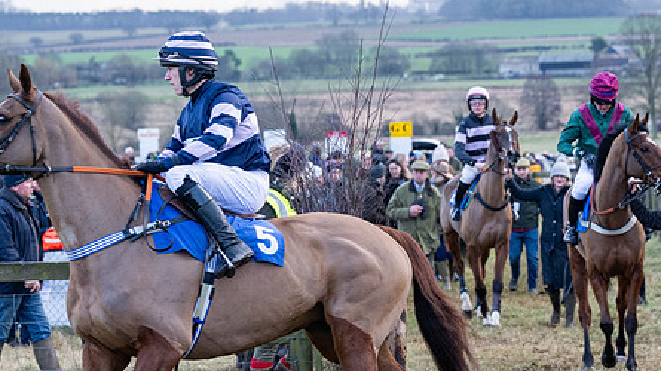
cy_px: 273
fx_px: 3347
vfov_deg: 6.3
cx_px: 330
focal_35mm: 191
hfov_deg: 11.3
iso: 1000
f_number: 4
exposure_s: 1/400
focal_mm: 80
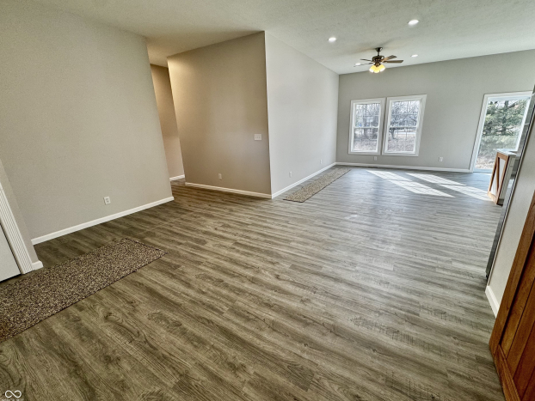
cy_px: 192
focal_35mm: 15
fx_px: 232
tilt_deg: -17.5
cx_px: 283
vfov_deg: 81.7
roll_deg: +1.6
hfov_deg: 98.0
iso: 80
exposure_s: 1/120
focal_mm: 2.22
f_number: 2.2
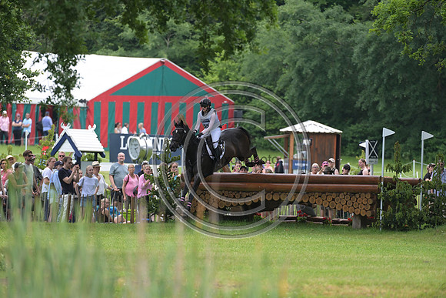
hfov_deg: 5.2
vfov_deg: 3.4
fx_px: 4956
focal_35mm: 400
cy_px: 149
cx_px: 223
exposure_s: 1/1600
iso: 1250
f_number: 5.6
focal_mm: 400
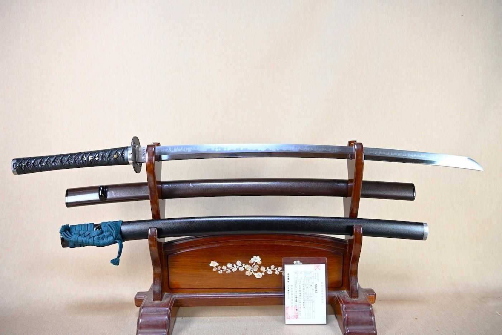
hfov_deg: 63.2
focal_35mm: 29
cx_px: 251
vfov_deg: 44.6
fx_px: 408
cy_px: 168
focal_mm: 19.5
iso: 100
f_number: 3.5
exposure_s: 1/3
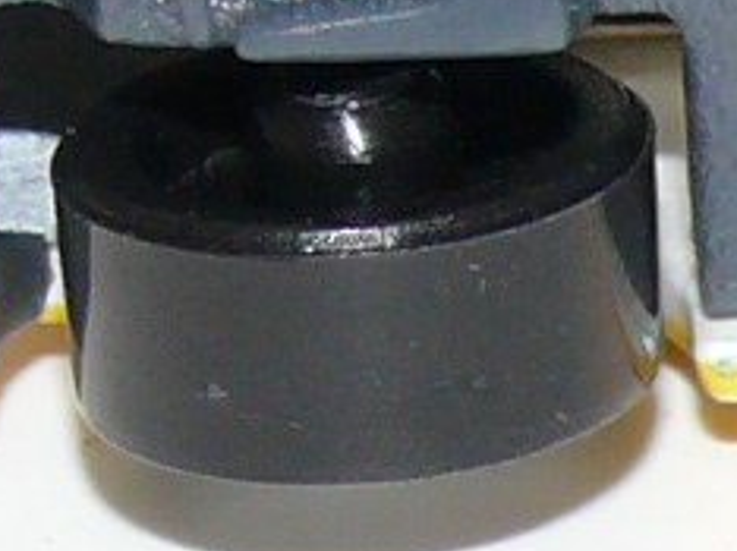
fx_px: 14123
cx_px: 1619
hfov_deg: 3.0
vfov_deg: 2.2
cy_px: -598
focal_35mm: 664
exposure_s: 1/30
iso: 100
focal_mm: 13
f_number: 4
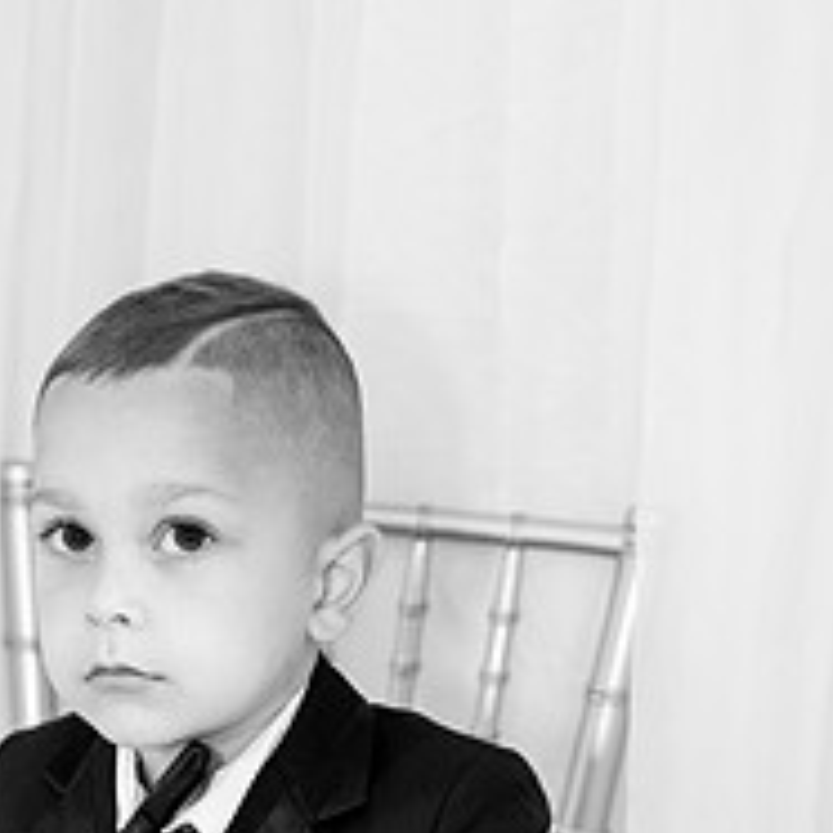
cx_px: 251
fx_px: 2968
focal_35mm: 109
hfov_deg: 15.9
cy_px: 860
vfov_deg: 15.6
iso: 800
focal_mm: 53
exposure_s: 1/160
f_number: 2.8
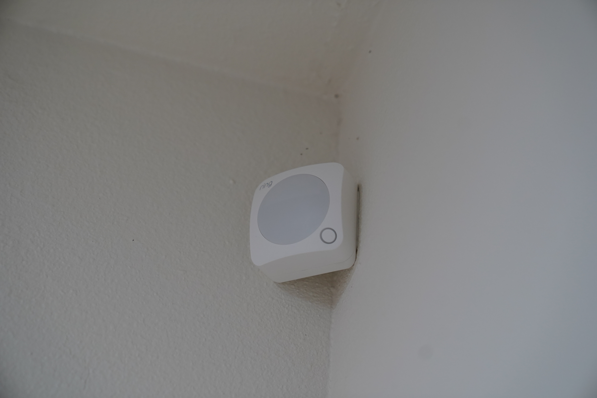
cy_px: 199
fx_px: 1128
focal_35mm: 68
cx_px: 298
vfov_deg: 20.0
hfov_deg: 29.7
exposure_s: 1/160
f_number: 3.5
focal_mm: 68
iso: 1600
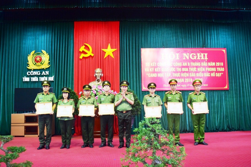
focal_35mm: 32
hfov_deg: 59.5
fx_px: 220
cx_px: 126
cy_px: 84
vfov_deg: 41.7
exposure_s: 1/50
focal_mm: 21
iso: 1600
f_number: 5.6
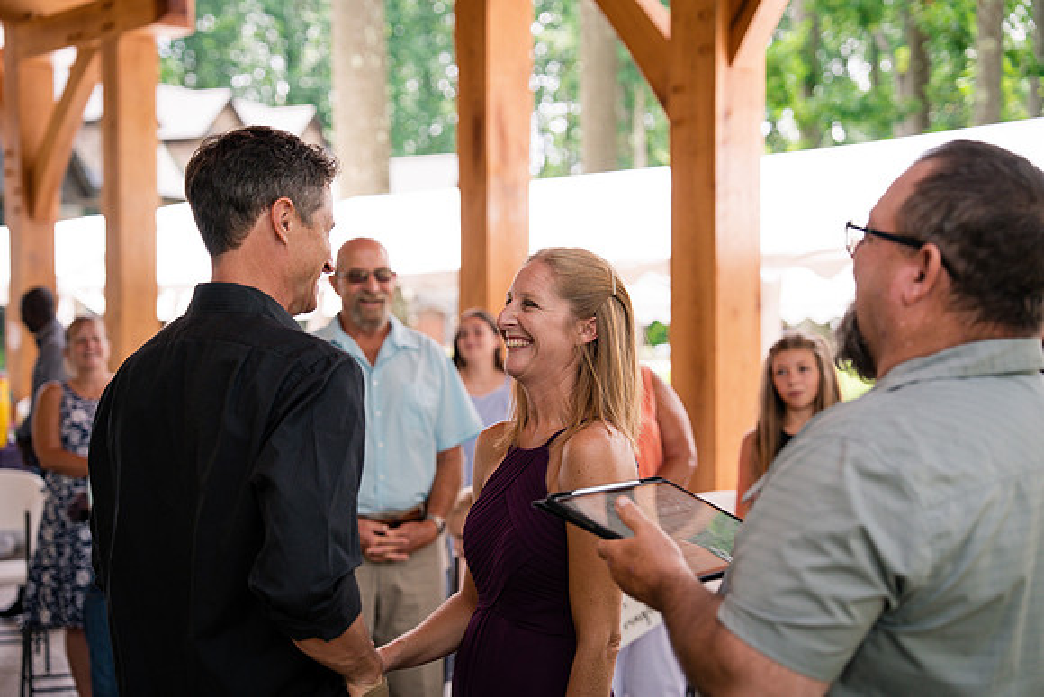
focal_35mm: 57
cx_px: 522
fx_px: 1653
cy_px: 348
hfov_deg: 35.0
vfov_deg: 23.8
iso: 400
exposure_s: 1/640
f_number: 2.8
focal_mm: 57
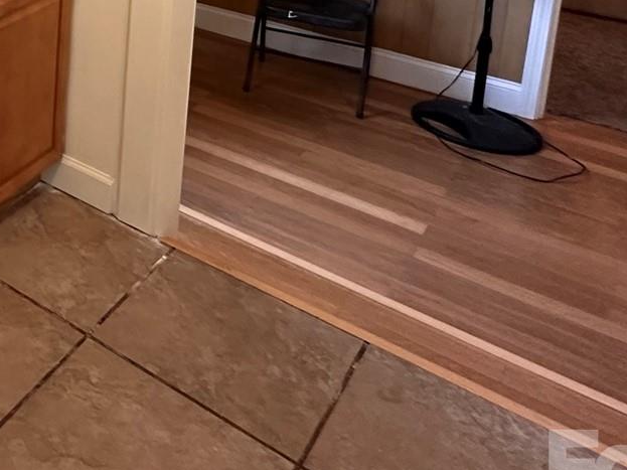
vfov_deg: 26.5
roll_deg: +0.2
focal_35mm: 46
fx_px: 833
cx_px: -161
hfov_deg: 32.5
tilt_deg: -10.1
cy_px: -146
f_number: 2.2
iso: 320
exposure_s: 1/60
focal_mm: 2.22
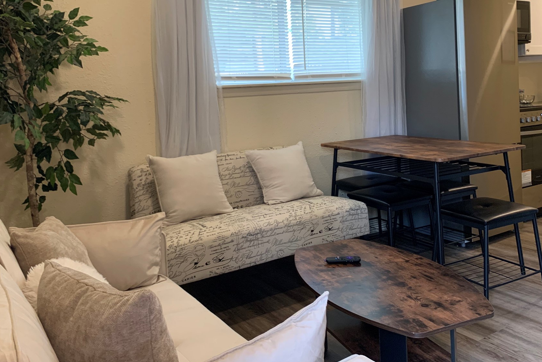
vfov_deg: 39.5
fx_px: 497
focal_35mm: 33
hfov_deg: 57.1
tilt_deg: -4.0
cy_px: 118
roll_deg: +2.2
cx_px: 303
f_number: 1.8
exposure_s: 1/60
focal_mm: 4.25
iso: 125
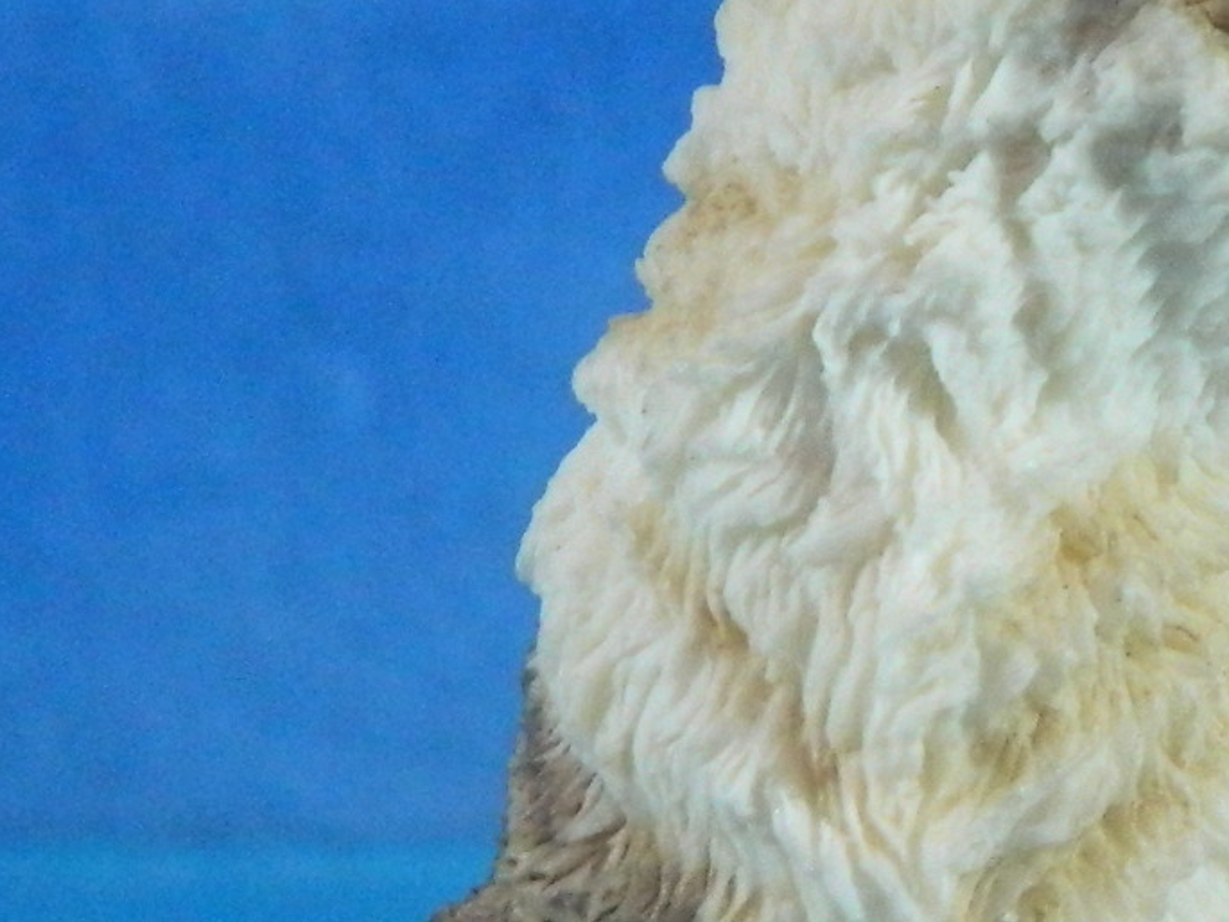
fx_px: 11292
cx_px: 1448
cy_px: 951
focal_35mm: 318
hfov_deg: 6.2
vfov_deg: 4.7
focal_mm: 15.1
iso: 400
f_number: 4.2
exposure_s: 1/40
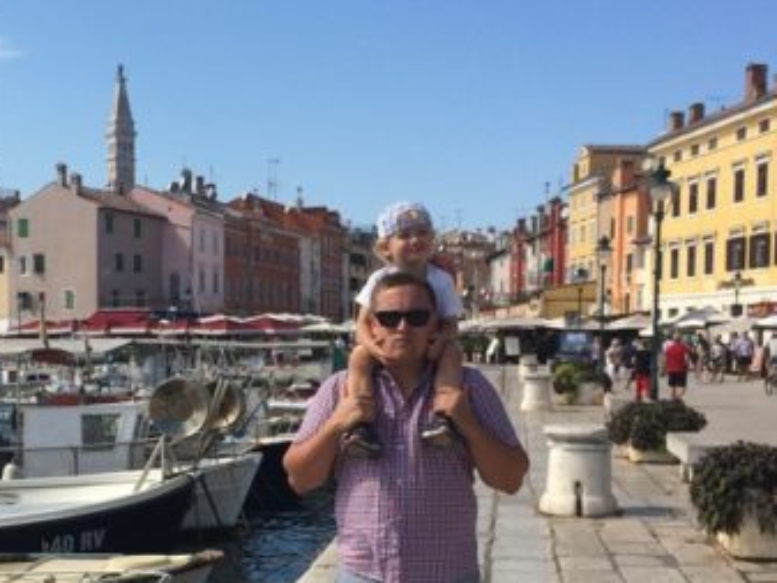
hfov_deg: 33.5
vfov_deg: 25.5
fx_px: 1280
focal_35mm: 57
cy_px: 403
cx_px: 261
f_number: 2.2
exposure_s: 1/2415
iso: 32
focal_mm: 4.12
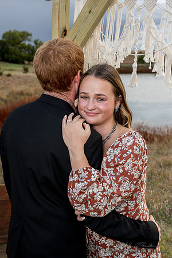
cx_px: 86
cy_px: 129
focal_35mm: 35
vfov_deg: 54.4
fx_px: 251
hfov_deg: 37.9
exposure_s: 1/160
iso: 160
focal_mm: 35
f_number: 5.6
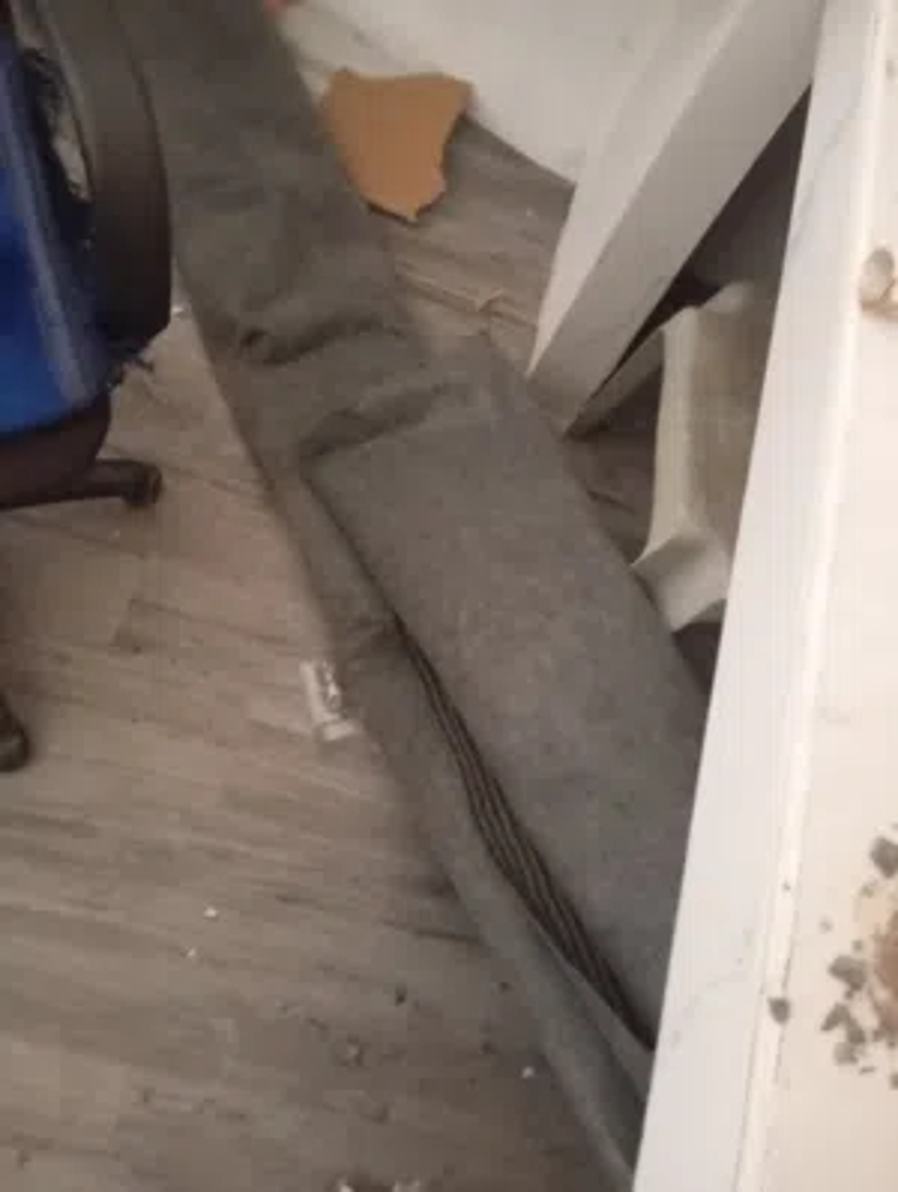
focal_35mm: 28
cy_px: 596
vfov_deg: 63.4
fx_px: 965
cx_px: 449
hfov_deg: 49.9
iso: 7562
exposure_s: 1/14.3
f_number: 1.8
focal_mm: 4.22
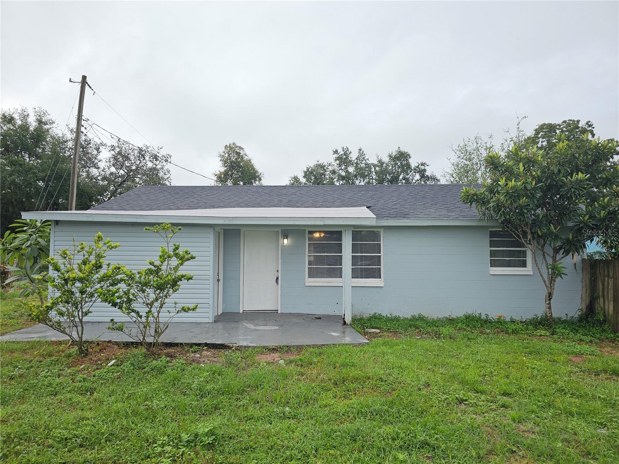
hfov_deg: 73.9
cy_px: 232
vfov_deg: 58.9
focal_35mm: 23
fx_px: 411
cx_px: 310
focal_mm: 6.3
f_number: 1.7
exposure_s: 1/569
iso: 12
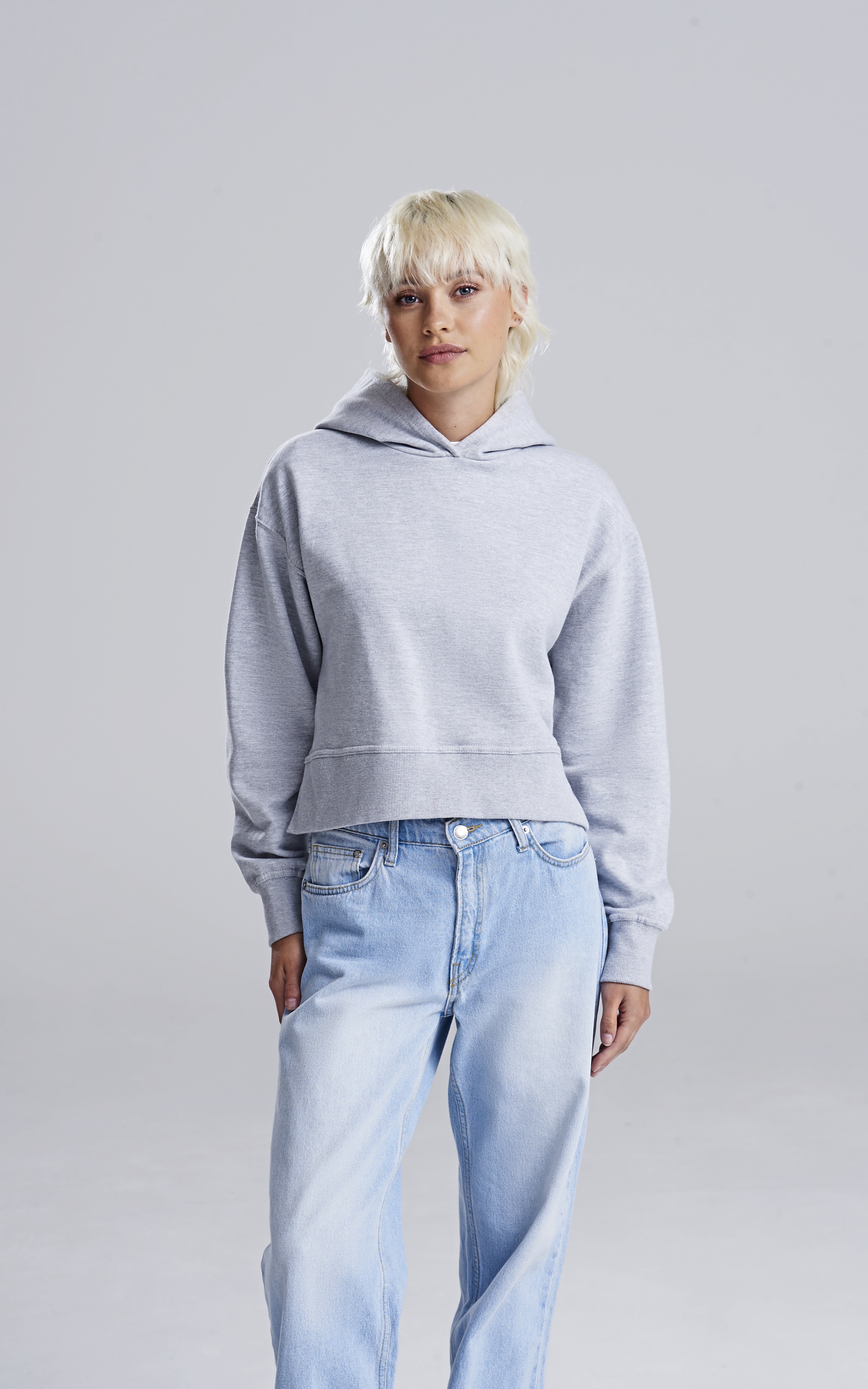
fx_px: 4504
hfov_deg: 11.0
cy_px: 691
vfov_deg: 17.5
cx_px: 429
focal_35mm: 119
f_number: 10
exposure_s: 1/160
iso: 400
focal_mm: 116
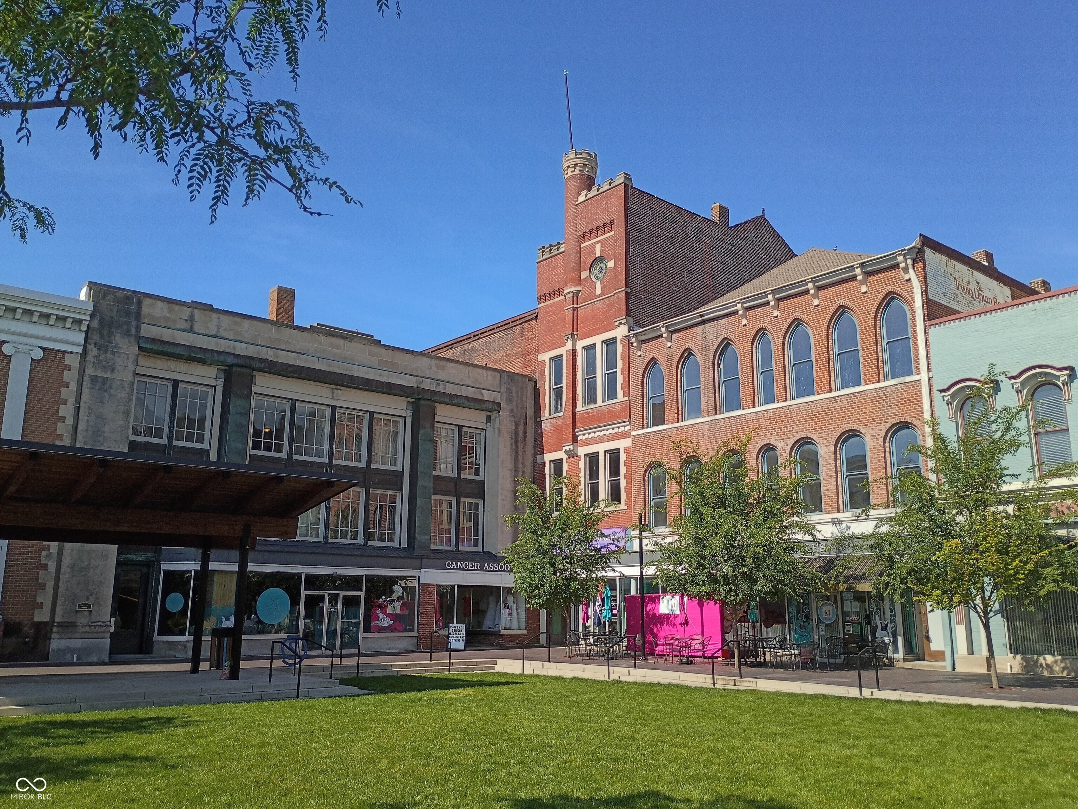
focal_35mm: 29
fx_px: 903
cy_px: 404
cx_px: 539
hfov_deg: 61.7
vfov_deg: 48.2
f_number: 1.8
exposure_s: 1/997
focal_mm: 4.27
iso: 103
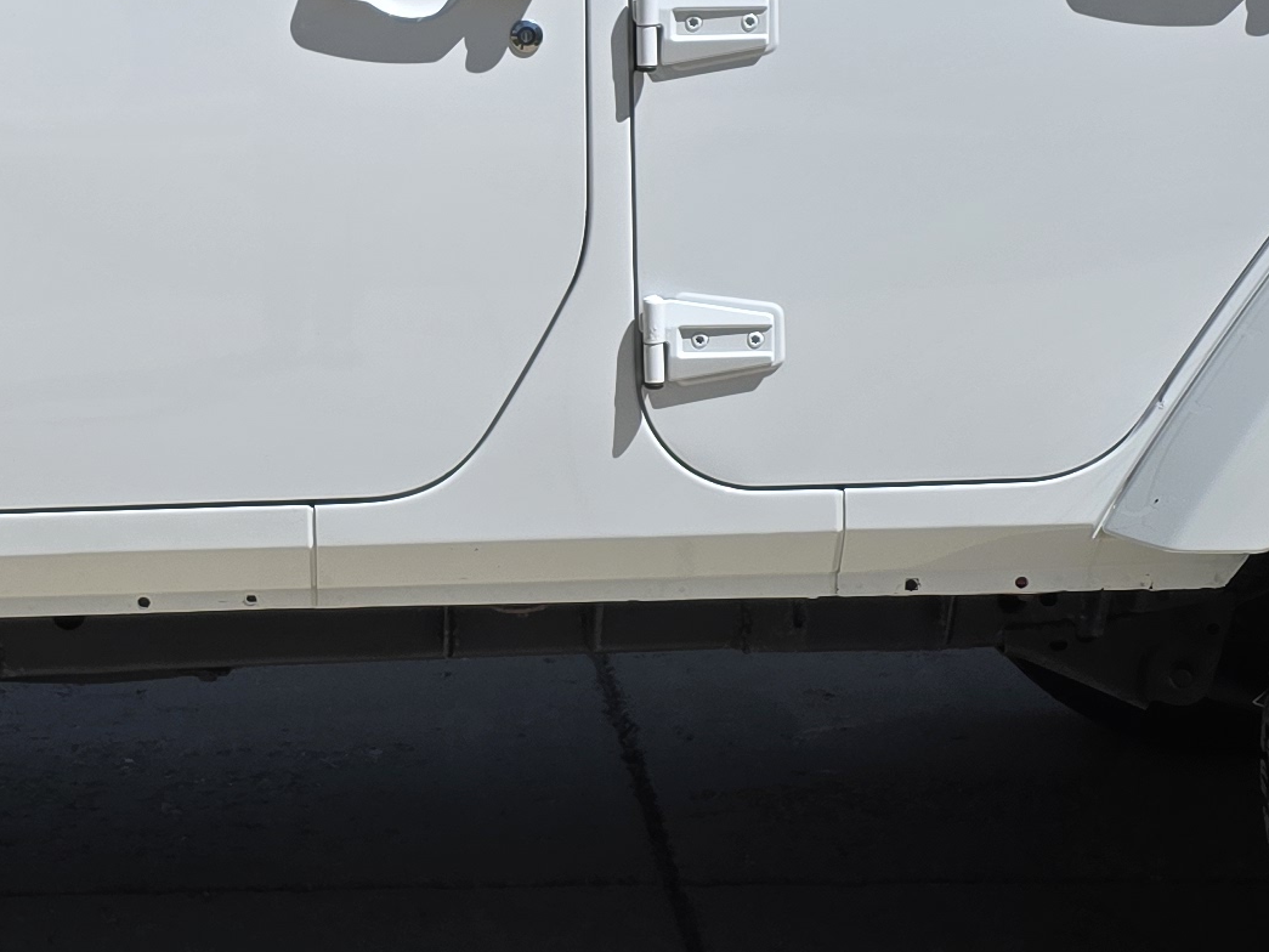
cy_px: 178
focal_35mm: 88
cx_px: 266
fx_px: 3226
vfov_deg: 16.6
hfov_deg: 22.0
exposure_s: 1/7944
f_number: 1.7
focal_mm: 6.25
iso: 64
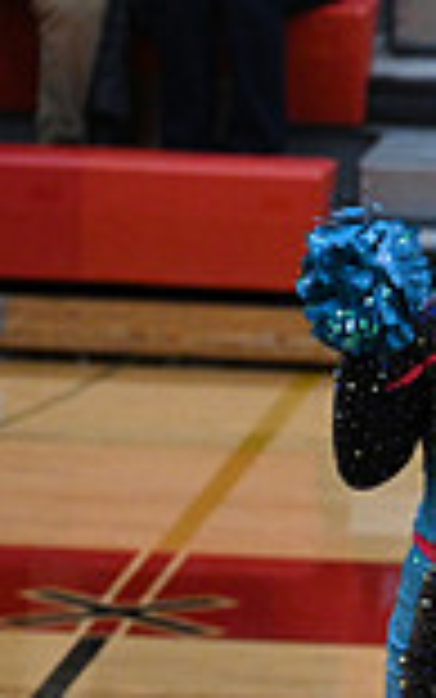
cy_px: 763
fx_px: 14474
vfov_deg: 2.8
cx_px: 1290
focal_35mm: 762
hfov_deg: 1.7
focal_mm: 200
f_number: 4
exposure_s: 1/400
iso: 4000
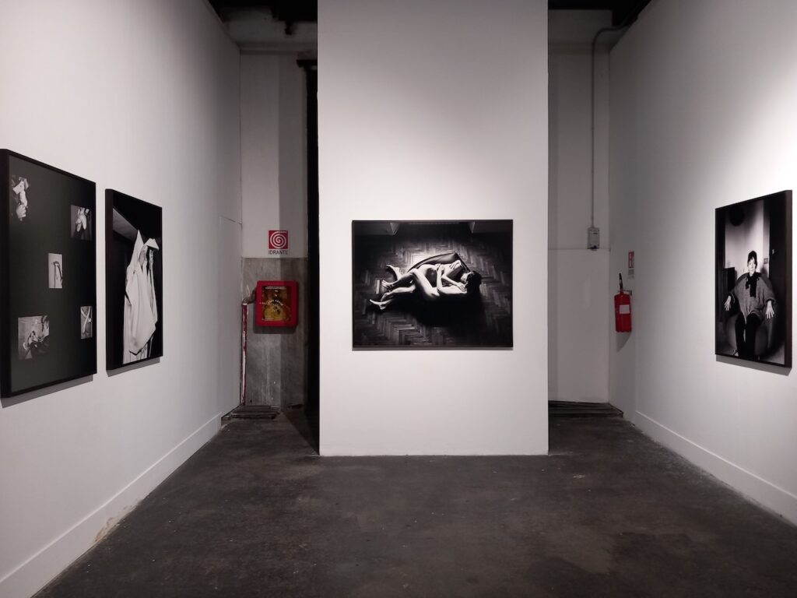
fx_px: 622
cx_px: 398
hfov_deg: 65.3
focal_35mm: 27
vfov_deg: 51.4
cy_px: 299
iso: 200
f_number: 1.8
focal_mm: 4
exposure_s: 1/33.3
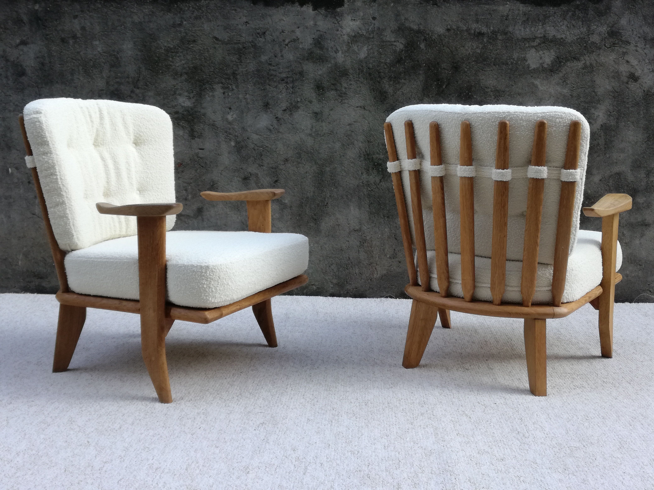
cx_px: 327
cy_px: 245
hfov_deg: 65.3
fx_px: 510
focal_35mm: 27
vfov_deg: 51.4
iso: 50
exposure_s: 1/117
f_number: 2
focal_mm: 3.79
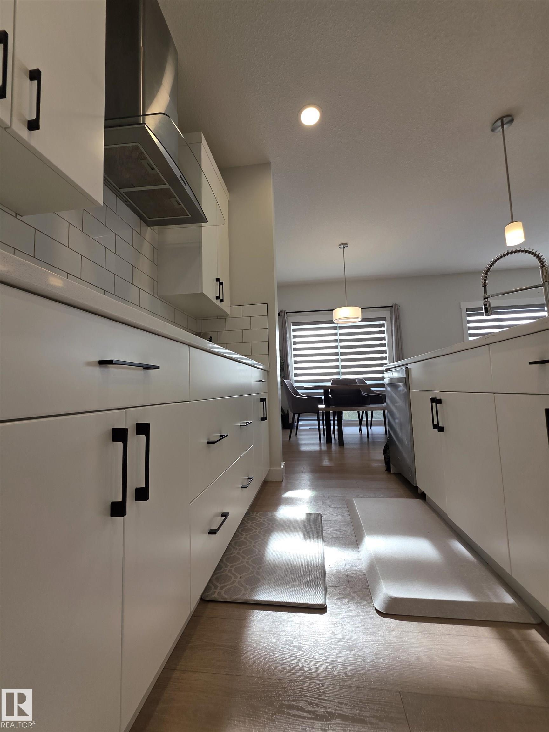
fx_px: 275
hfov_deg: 89.9
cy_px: 366
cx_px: 274
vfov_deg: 106.2
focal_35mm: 13
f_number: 1.9
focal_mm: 2.2
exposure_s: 1/120
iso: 32
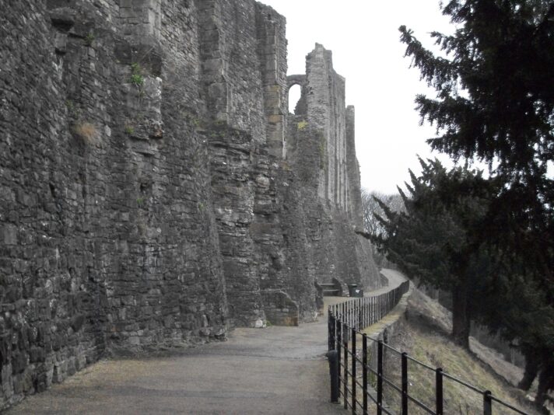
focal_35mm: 54
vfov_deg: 27.0
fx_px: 864
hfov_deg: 35.5
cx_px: 277
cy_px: 208
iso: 626
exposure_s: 1/500
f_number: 4
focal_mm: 9.7
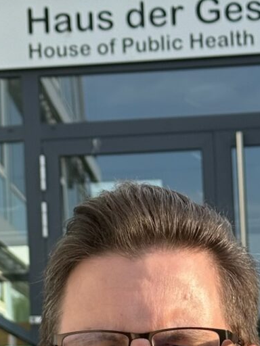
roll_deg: +2.0
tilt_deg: +4.7
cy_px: 351
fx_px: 1502
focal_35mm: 150
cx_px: 150
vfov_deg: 13.0
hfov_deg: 9.9
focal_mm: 6.76
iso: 64
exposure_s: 1/1883
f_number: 1.78
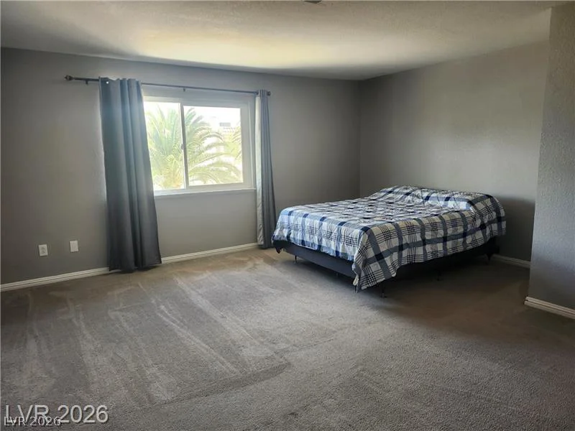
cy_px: 216
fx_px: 382
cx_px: 288
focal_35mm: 23
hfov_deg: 73.9
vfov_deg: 58.9
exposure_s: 1/120
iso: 200
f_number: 1.8
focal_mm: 5.54
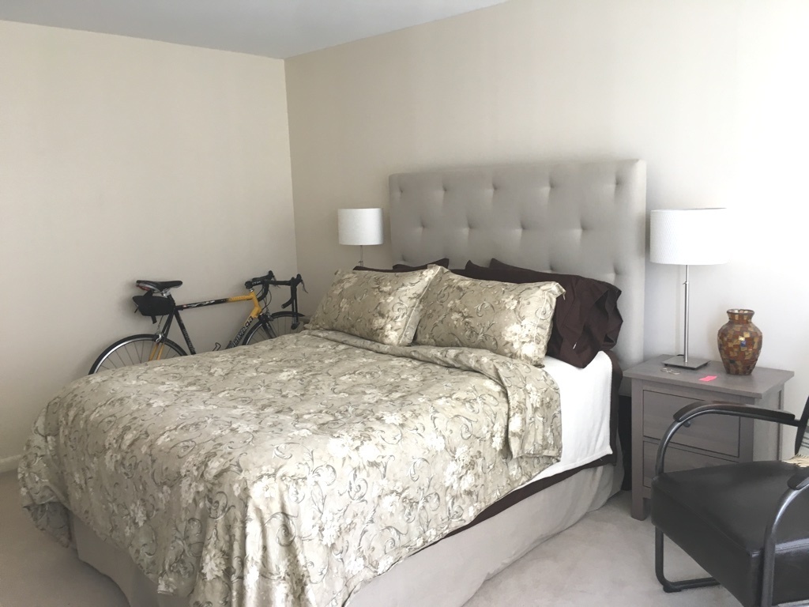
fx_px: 678
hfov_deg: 61.7
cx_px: 404
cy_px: 304
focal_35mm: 29
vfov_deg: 48.2
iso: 64
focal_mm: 4.15
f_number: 2.2
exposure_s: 1/30
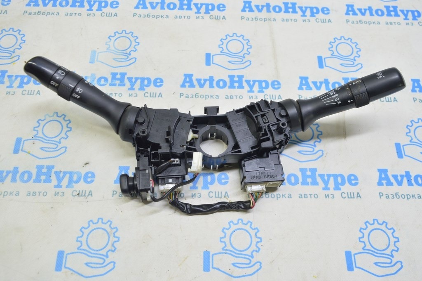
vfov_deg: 43.5
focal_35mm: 30
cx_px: 211
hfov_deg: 62.0
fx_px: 351
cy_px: 140
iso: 400
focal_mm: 20
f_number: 5.6
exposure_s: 1/15
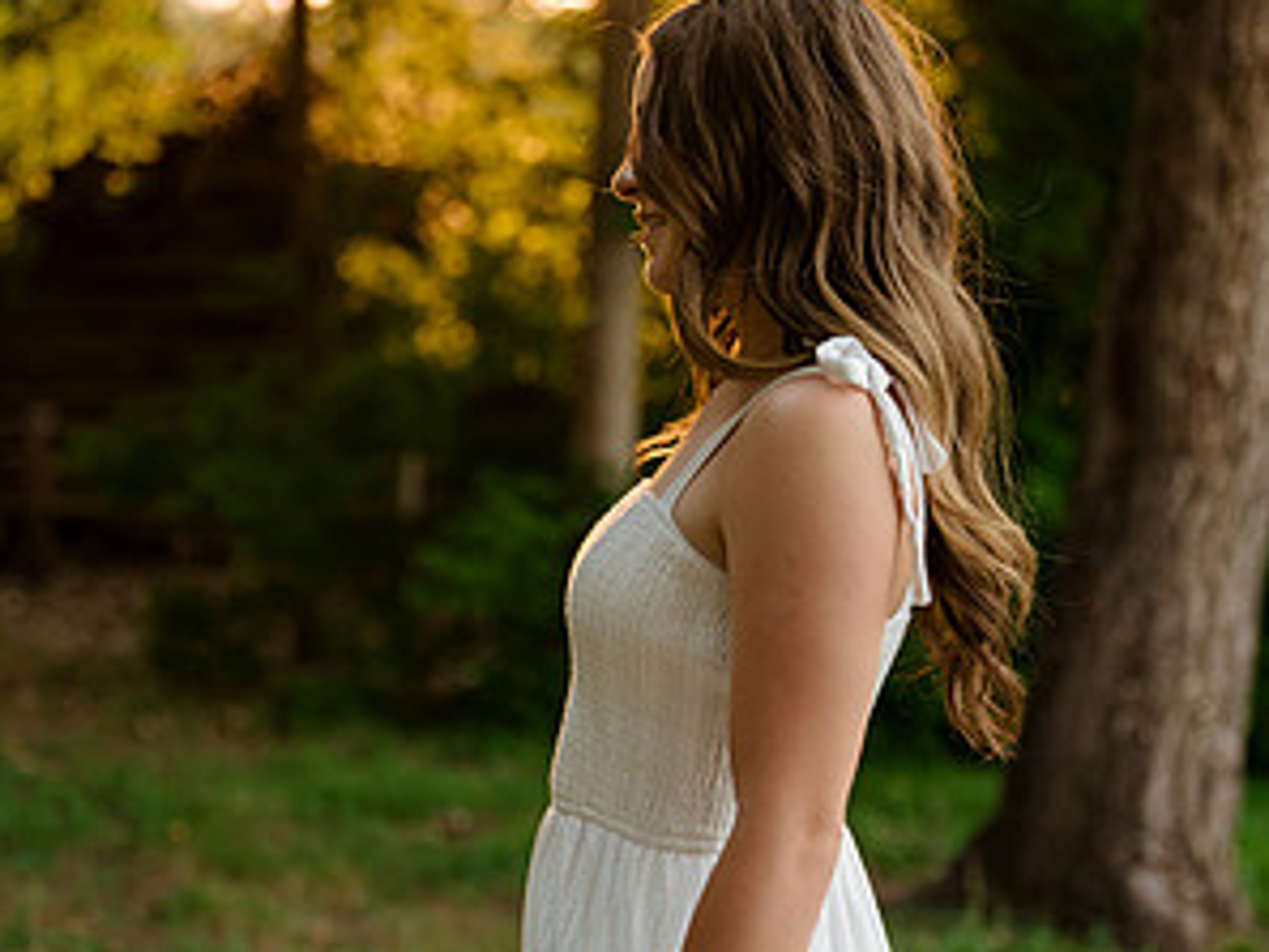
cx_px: 637
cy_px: 606
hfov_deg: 19.3
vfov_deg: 14.5
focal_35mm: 102
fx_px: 3741
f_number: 2.8
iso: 400
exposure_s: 1/320
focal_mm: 70
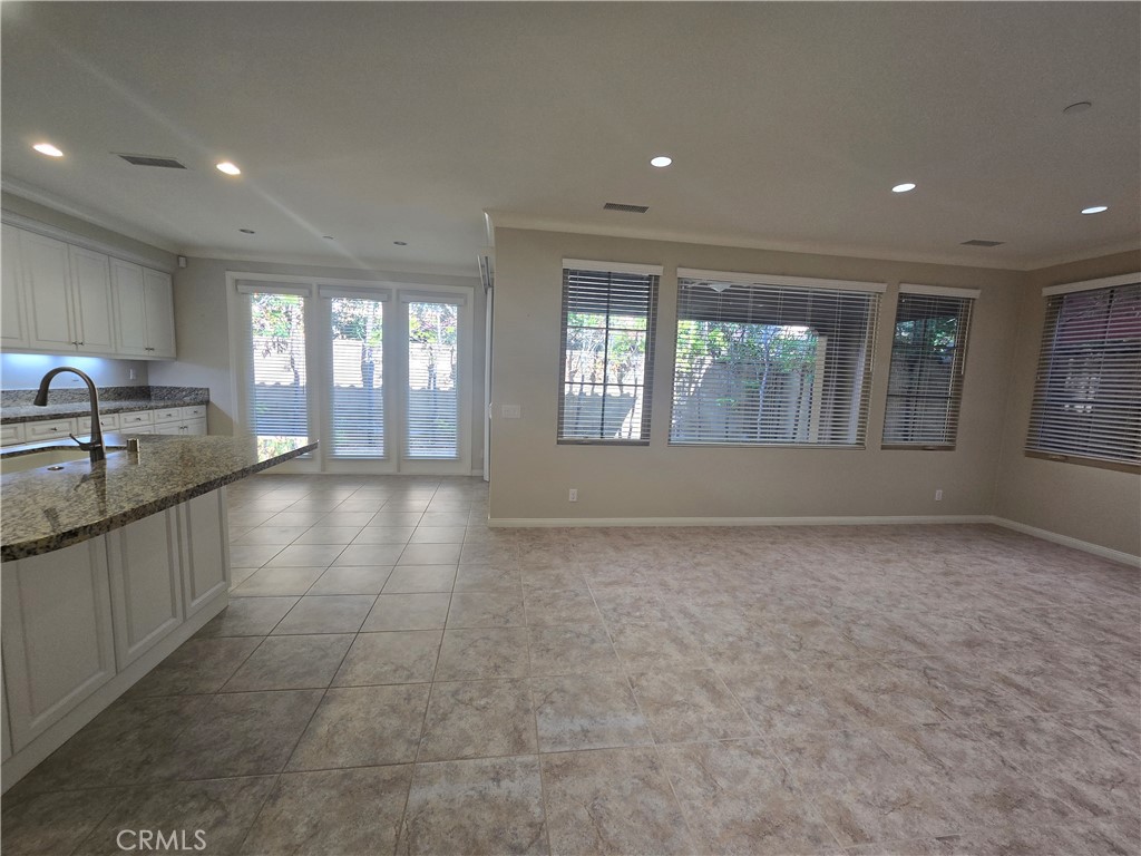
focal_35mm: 13
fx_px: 429
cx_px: 570
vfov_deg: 89.9
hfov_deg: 106.2
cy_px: 428
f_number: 2.2
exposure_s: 1/60
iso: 80
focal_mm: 2.2
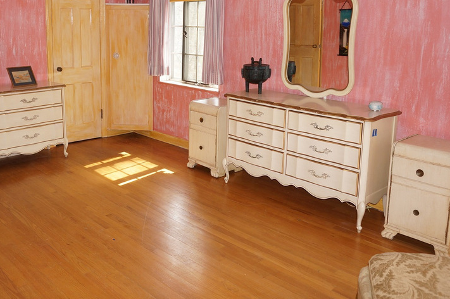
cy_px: 98
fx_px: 458
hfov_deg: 51.8
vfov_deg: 35.7
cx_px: 172
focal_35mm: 37
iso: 400
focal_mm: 17
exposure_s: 1/160
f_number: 4
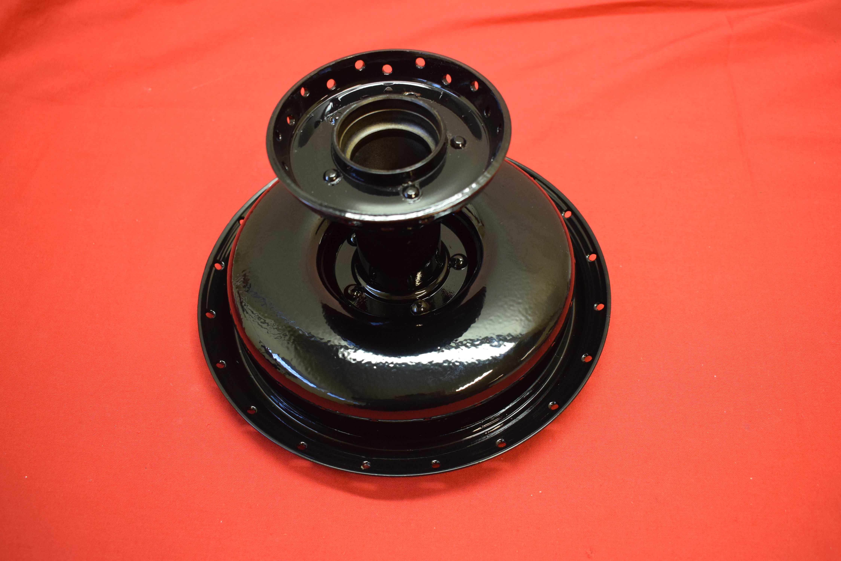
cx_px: 420
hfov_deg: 53.1
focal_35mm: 36
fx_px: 841
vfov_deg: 36.9
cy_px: 280
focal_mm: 24
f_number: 5
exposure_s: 1/60
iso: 1250
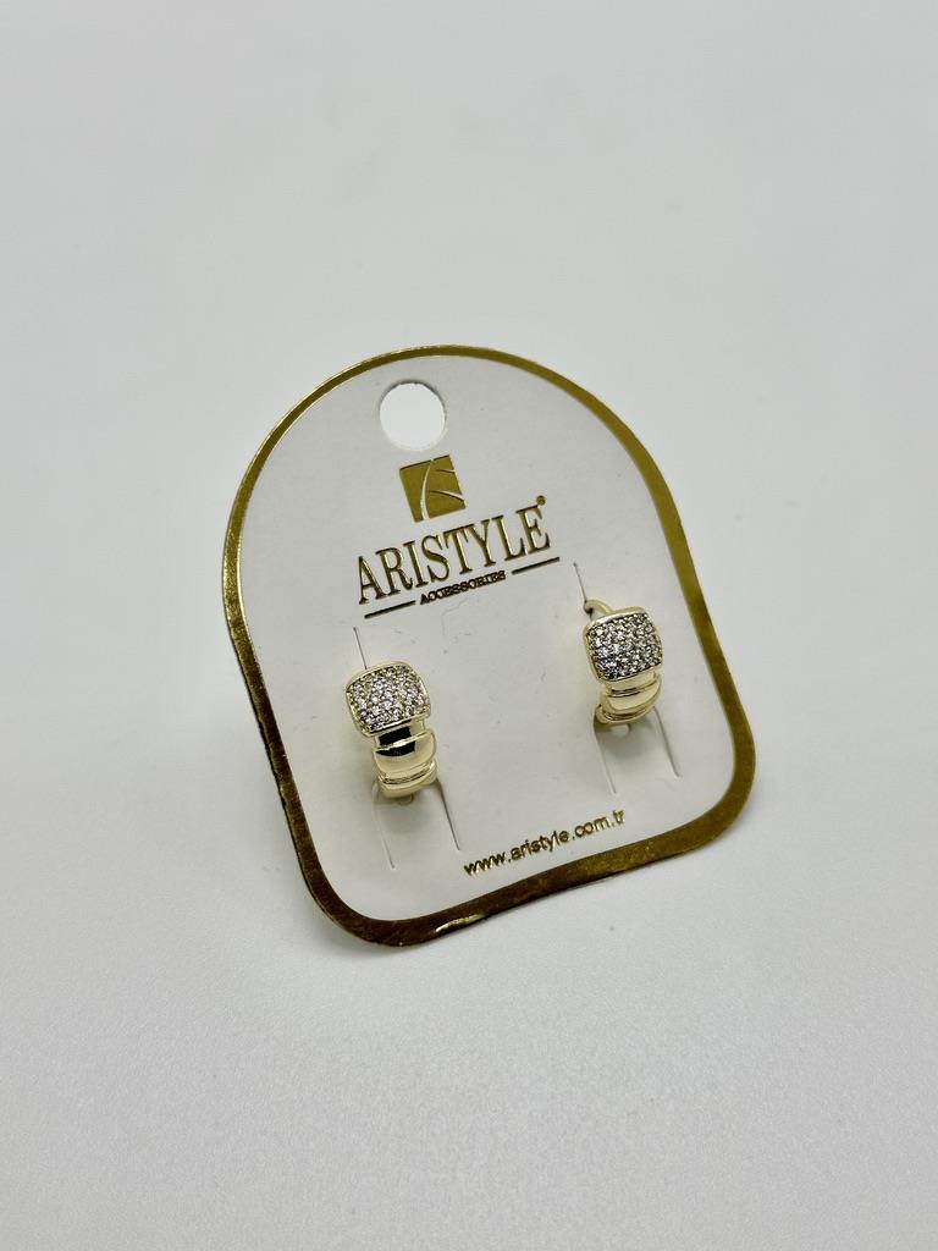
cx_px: 469
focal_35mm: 48
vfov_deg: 39.7
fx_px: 1734
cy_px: 626
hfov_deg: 30.3
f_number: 1.78
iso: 64
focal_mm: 6.86
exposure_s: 1/264
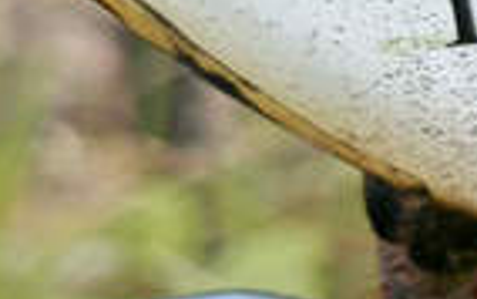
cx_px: 1038
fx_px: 1939
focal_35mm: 149
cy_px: 134
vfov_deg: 8.8
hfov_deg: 12.0
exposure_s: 1/100
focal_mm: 4.76
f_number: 1.69
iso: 208
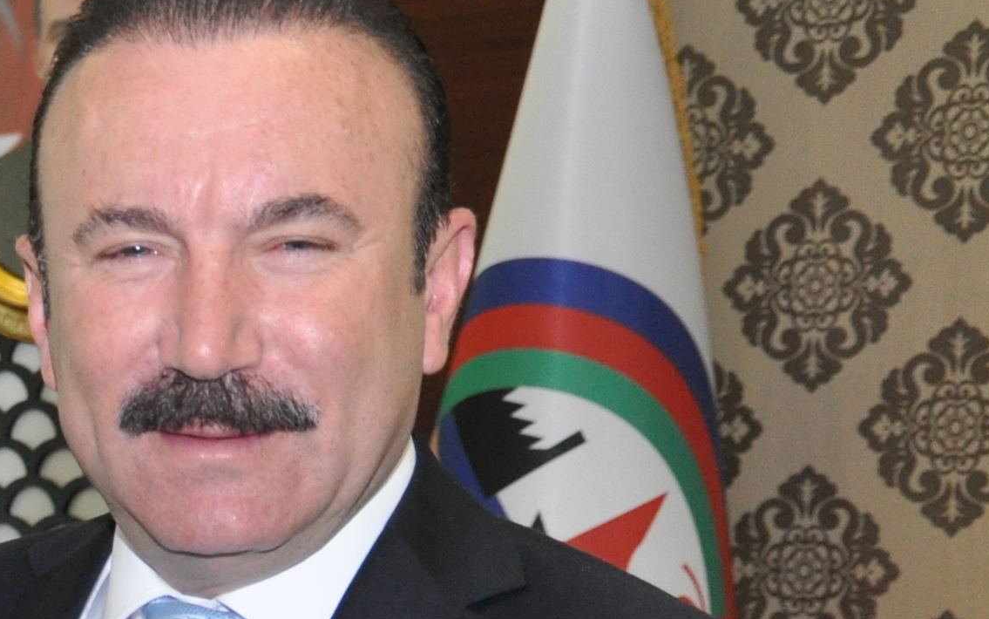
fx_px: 4664
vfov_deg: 7.5
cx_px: -437
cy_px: 914
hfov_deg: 11.6
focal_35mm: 173
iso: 800
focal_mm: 30
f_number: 4.2
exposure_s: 1/60
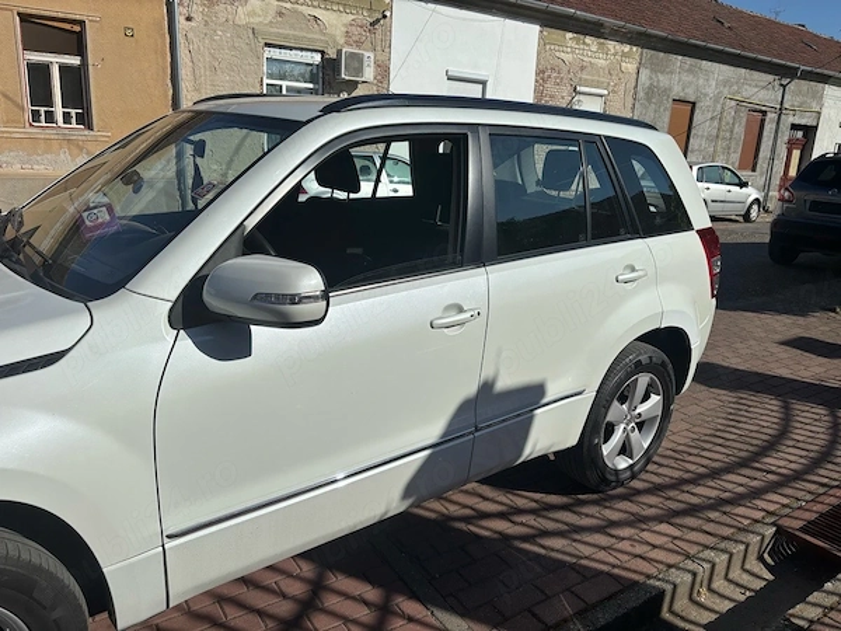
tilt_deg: -15.3
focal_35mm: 26
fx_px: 632
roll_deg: -2.9
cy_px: 316
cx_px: 420
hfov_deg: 67.3
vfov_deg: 53.1
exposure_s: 1/9091
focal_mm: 5.96
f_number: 1.6
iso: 50
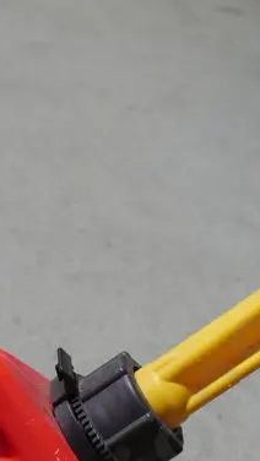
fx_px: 1089
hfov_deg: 13.6
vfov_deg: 21.7
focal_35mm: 89
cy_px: 589
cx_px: 74
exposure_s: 1/60
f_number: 3.6
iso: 320
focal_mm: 15
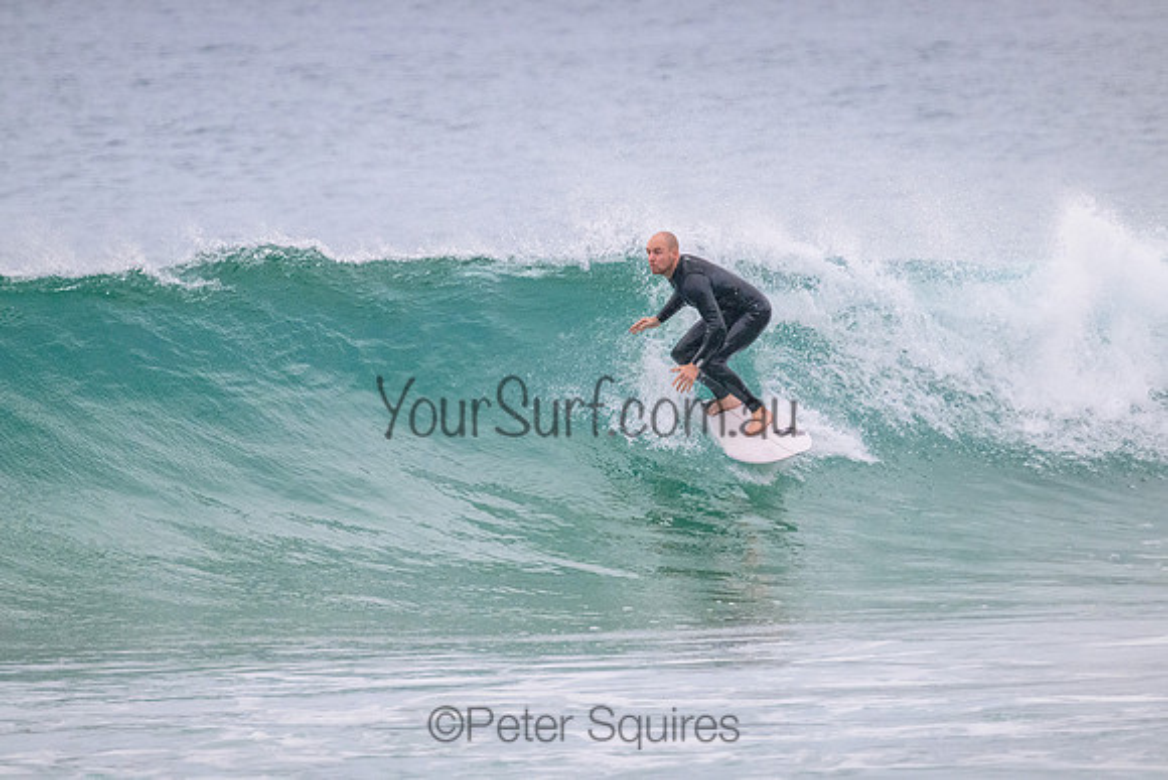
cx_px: 593
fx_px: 27423
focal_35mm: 845
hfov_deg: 2.4
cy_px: 368
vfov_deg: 1.6
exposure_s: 1/1250
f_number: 11
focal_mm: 800
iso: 5600
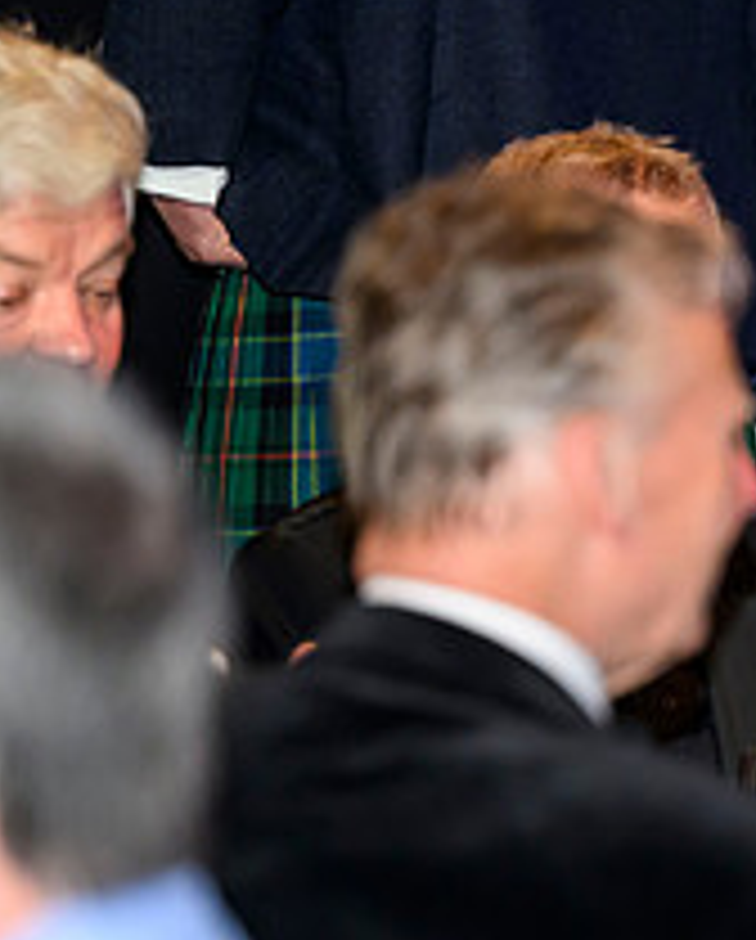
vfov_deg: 5.0
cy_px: 519
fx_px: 10876
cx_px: 1300
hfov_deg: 4.0
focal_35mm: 390
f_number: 3.2
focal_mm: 150
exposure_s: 1/160
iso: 2500
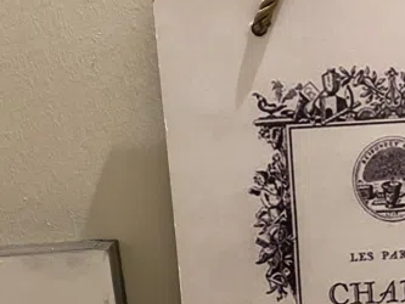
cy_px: 229
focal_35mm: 50
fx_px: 585
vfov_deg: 28.7
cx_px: 350
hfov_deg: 36.2
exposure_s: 1/40
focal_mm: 4.25
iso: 500
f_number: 1.8
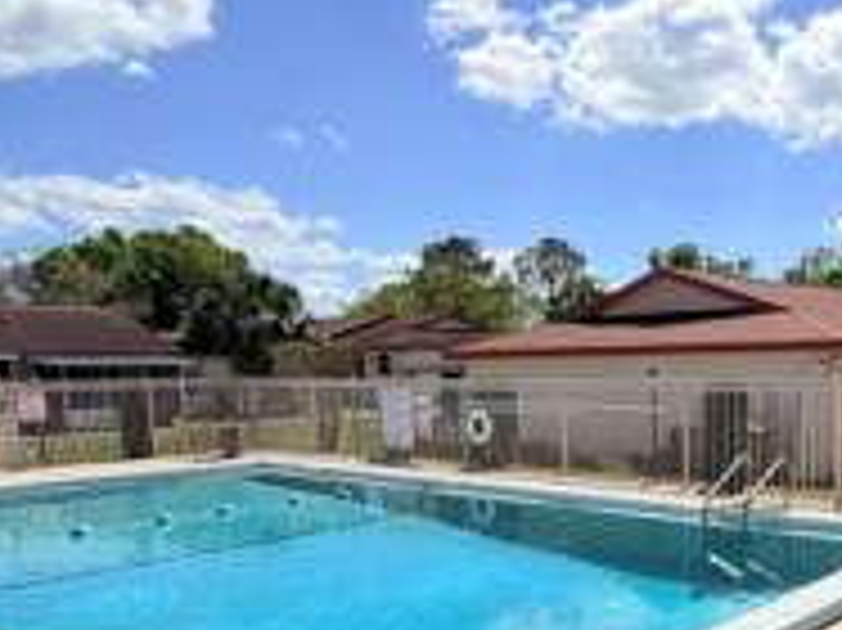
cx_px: 675
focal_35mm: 36
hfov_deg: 48.4
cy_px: 482
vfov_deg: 38.5
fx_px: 875
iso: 25
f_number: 2.2
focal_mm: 2.22
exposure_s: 1/864
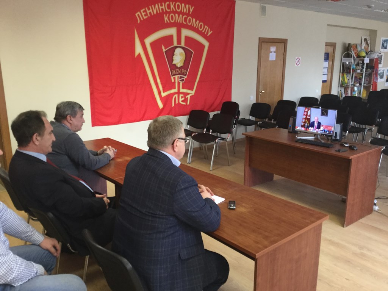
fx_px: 347
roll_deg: -1.1
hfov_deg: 58.4
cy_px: 146
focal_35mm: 31
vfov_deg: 45.4
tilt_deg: -13.7
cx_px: 194
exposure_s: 1/33
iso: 125
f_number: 2.4
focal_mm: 3.3
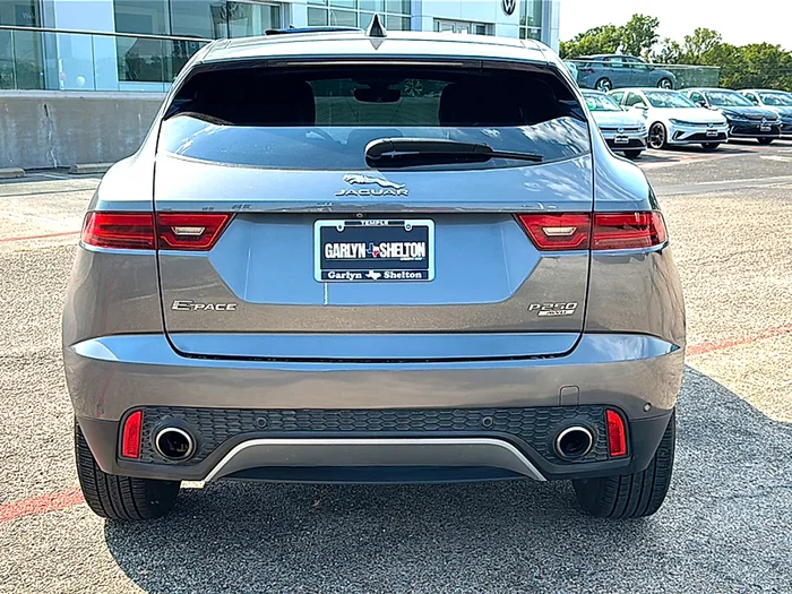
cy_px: 297
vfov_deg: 37.7
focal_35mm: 38
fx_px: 869
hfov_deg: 49.0
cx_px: 396
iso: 80
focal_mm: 6.86
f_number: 1.78
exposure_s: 1/2212
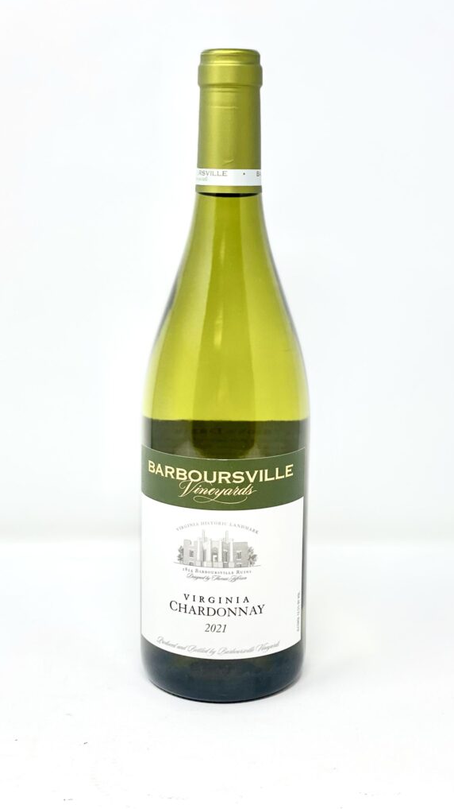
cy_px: 404
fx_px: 1221
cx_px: 241
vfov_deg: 36.6
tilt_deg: -11.2
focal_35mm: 57
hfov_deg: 21.1
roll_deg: -1.2
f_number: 2
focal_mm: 6
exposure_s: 1/120
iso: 32
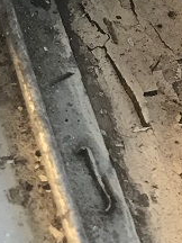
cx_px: 203
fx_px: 967
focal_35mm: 138
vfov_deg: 12.6
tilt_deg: -35.3
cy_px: -235
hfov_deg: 10.6
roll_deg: -2.9
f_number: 1.8
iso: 40
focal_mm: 3.99
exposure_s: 1/17
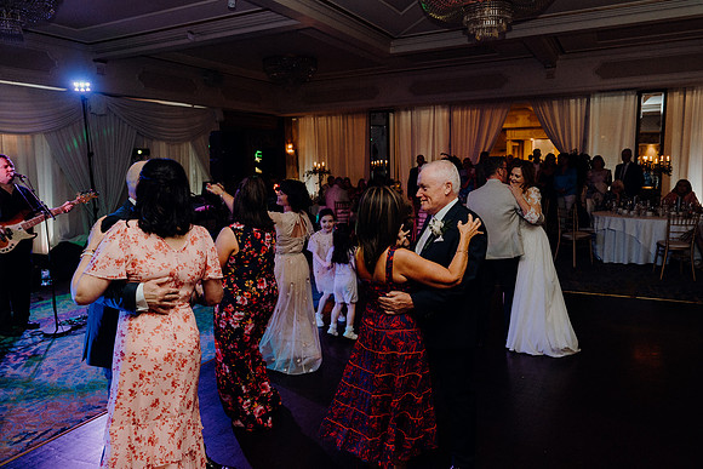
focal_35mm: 25
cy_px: 234
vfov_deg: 51.3
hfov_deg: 71.5
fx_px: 488
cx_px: 352
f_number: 3.5
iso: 2500
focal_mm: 25
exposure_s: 1/200
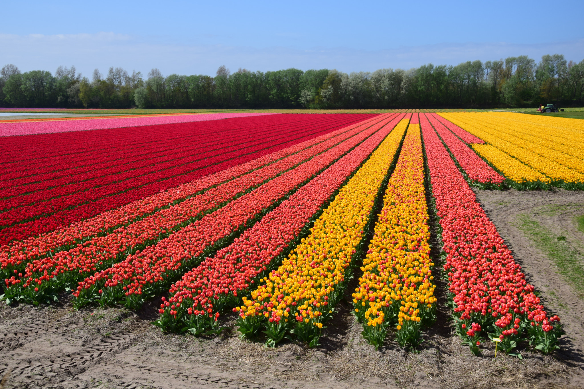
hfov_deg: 41.1
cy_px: 194
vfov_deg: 28.1
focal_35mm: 48
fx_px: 779
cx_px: 292
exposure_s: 1/200
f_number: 7.1
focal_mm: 32
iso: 200
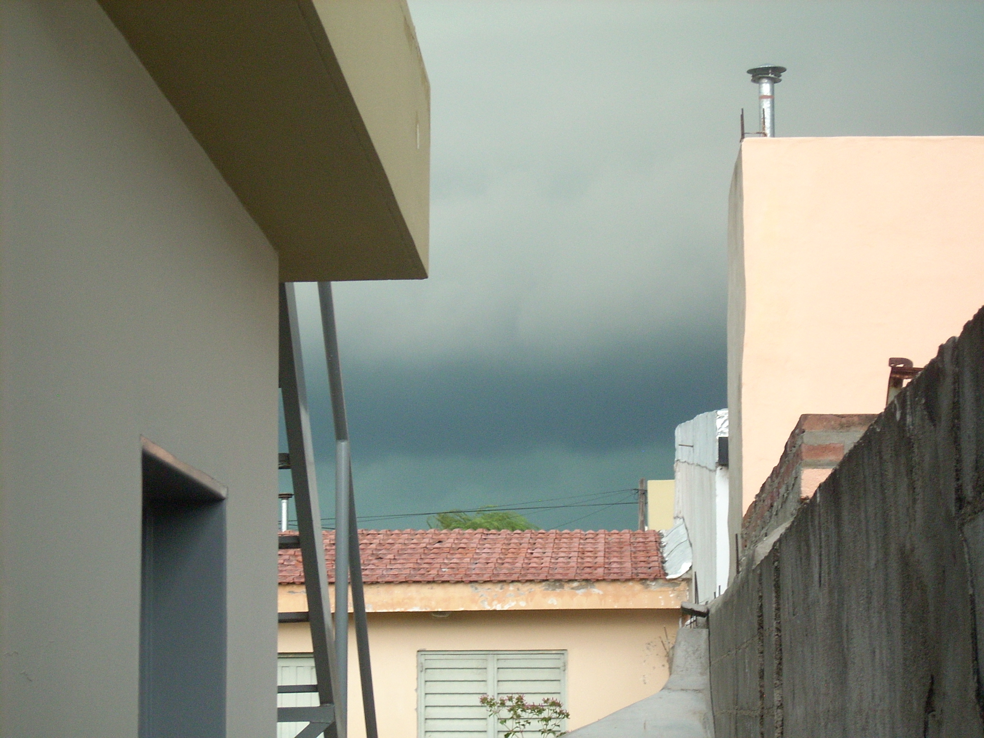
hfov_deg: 21.1
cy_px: 369
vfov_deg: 15.9
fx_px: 2644
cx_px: 492
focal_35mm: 93
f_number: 4.7
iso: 200
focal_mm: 15.3
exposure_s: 1/17.1
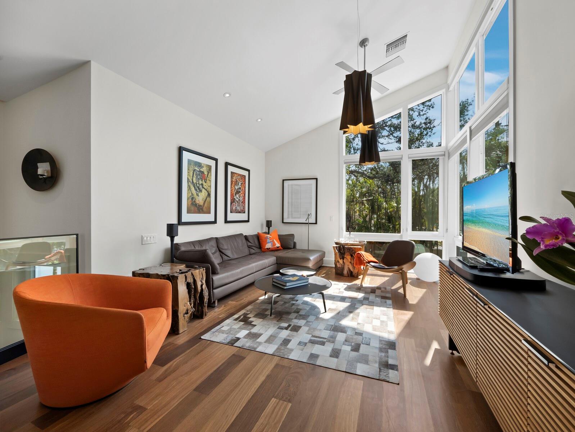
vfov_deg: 85.7
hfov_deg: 102.0
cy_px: 216
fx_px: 233
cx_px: 288
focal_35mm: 14
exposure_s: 1/15
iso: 400
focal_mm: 7
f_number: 11
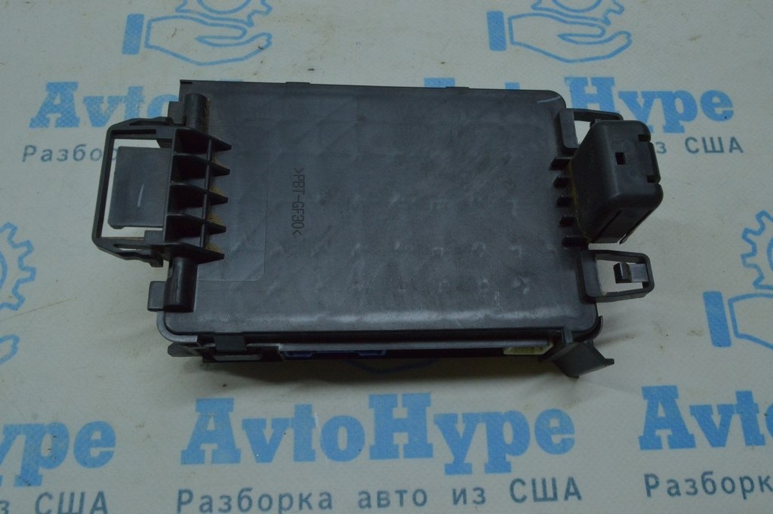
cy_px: 257
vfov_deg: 43.5
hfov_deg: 62.0
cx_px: 386
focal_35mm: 30
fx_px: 644
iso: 1800
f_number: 16
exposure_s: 1/60
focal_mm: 20
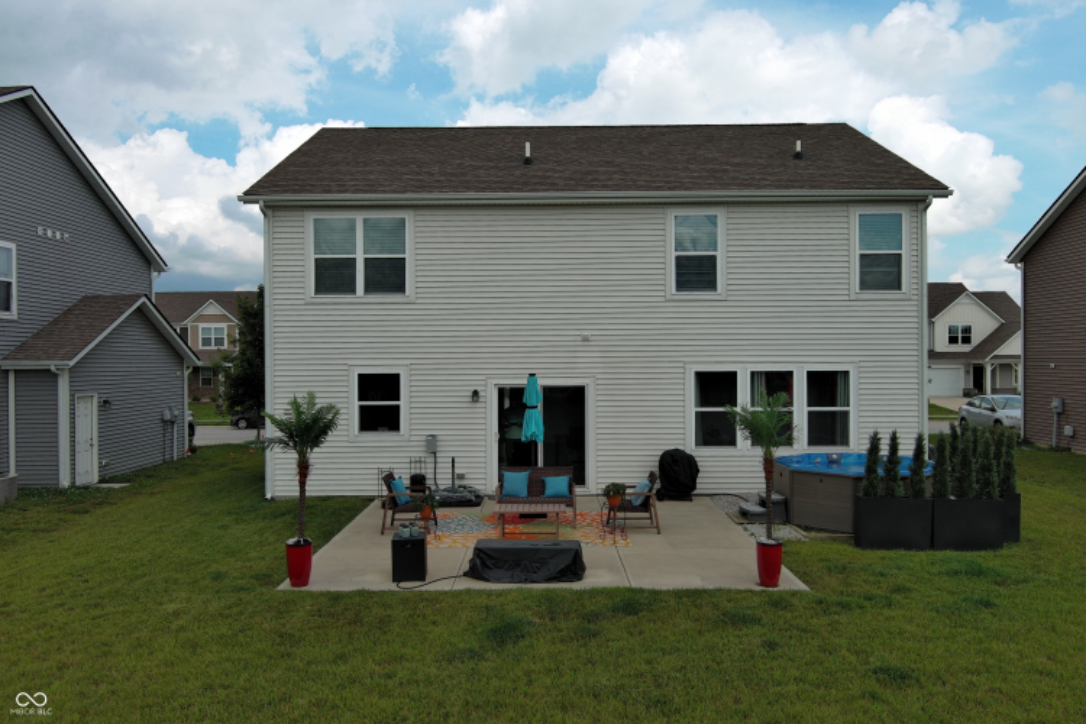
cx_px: 543
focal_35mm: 29
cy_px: 362
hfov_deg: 63.7
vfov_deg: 45.0
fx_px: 875
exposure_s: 1/1701
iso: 101
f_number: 2.8
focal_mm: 10.57
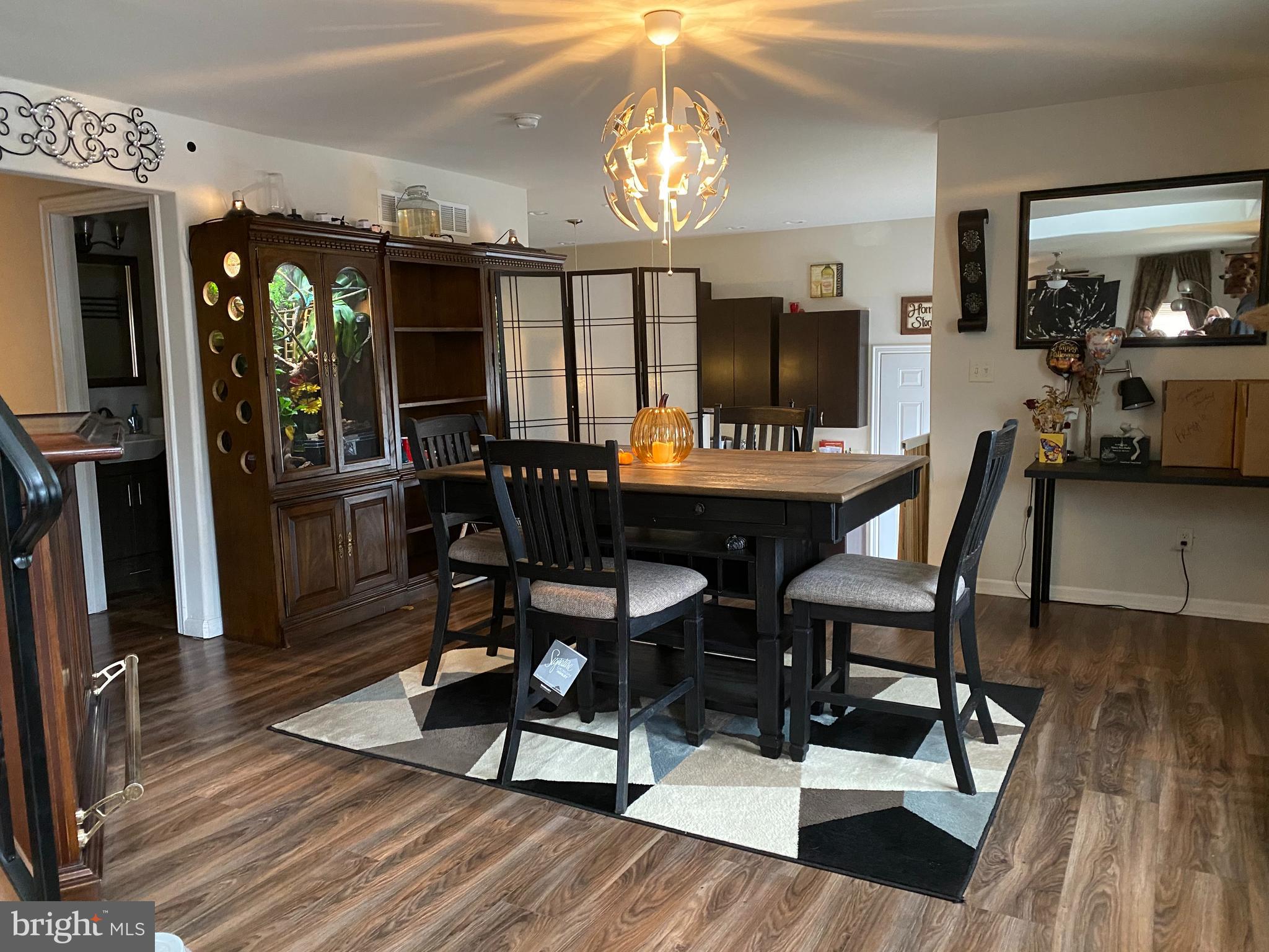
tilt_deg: -7.9
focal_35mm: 26
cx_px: 634
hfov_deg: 67.3
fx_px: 953
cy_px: 476
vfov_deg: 53.1
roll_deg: +0.9
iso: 500
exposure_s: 1/30
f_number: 1.8
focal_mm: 4.25
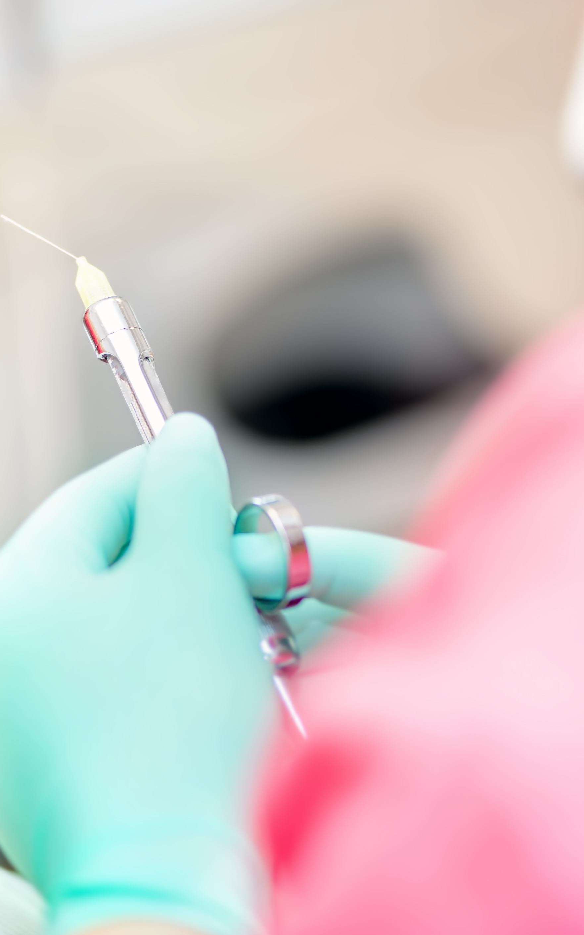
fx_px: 4100
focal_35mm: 161
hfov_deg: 8.1
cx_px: 336
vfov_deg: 13.0
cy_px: 468
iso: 500
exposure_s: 1/125
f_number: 3
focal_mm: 105
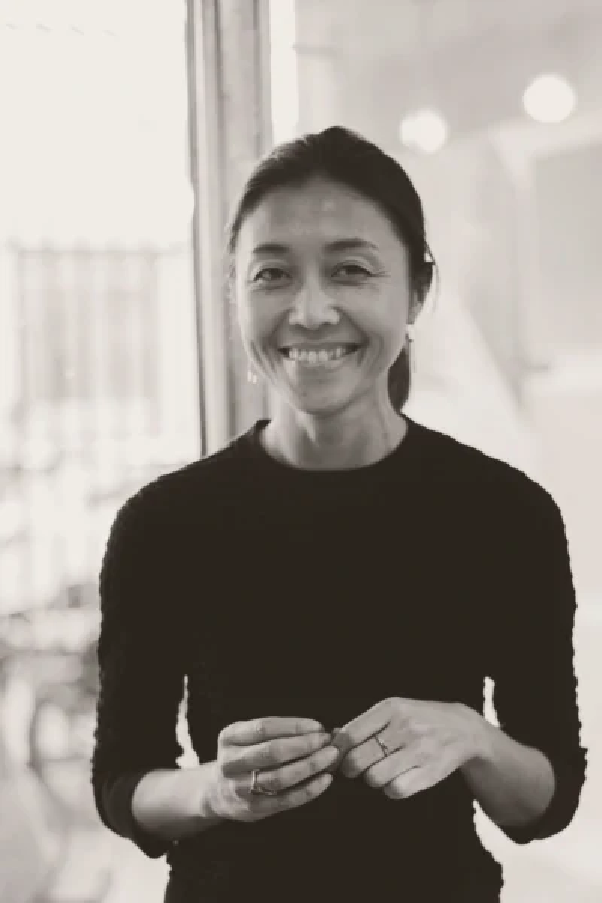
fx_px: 1254
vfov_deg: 39.6
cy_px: 452
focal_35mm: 50
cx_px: 301
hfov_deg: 27.0
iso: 1600
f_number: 1.8
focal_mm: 50
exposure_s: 1/800
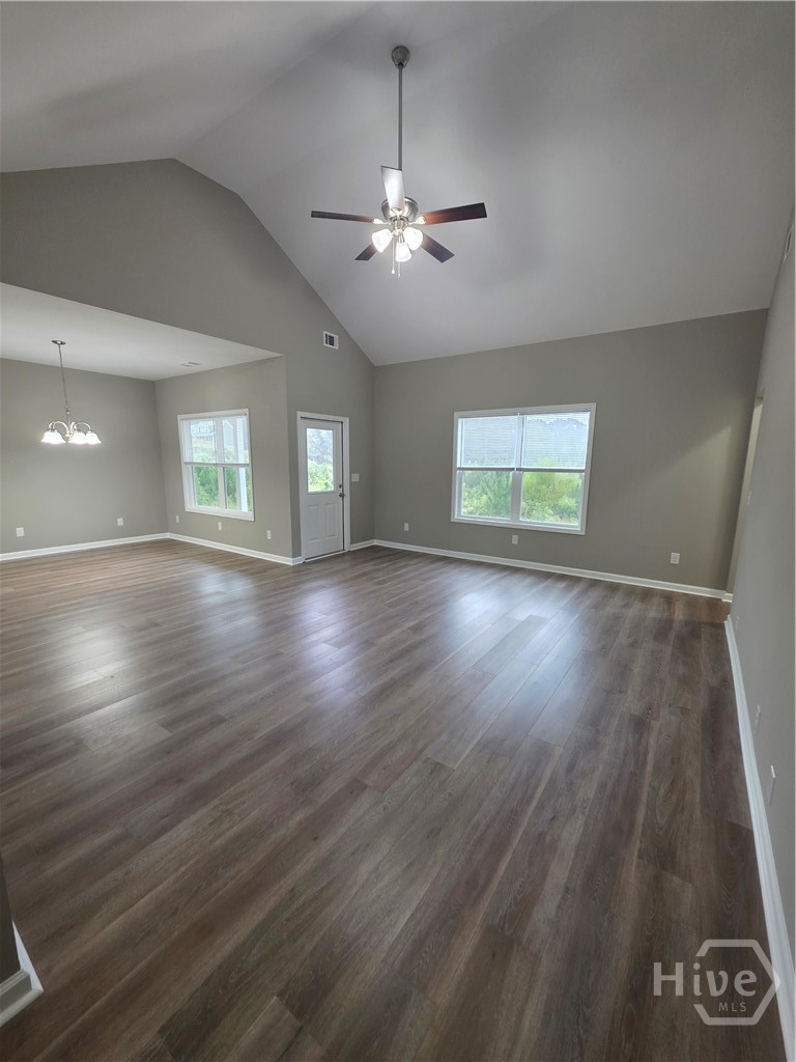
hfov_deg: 89.9
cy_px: 531
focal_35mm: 13
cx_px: 398
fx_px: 399
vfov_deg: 106.2
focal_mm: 2.2
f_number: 1.9
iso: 200
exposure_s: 1/60
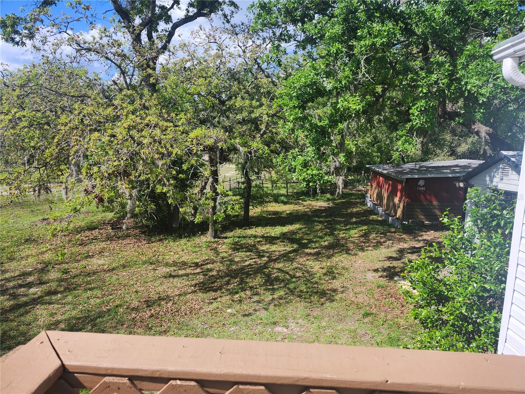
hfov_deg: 73.9
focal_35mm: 23
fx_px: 349
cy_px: 197
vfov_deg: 58.9
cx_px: 262
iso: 25
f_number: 1.8
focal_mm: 5.54
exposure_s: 1/1067
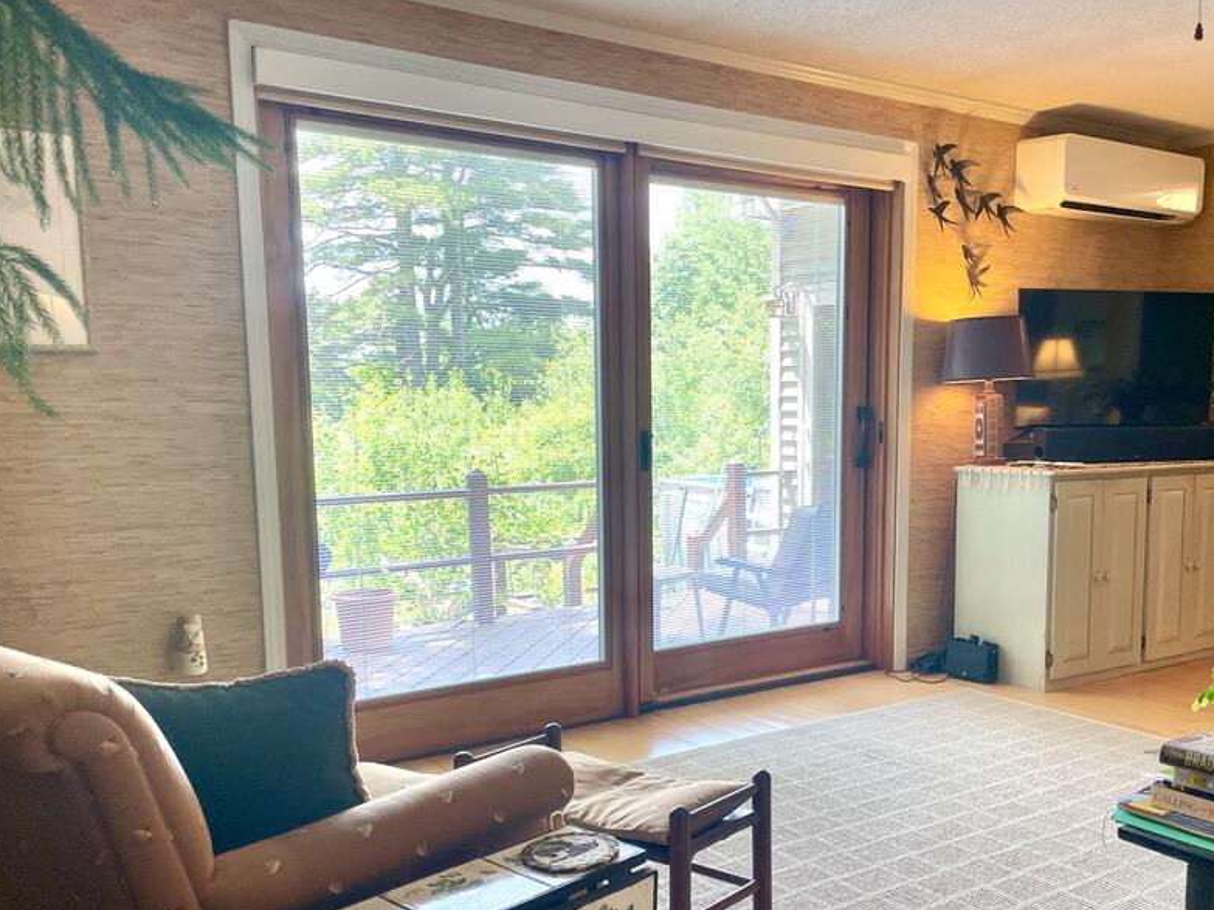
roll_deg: -0.3
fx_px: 1192
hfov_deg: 53.5
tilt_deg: -7.1
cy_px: 567
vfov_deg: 41.5
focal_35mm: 34
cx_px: 735
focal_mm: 4.2
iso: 40
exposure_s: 1/120
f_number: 1.6
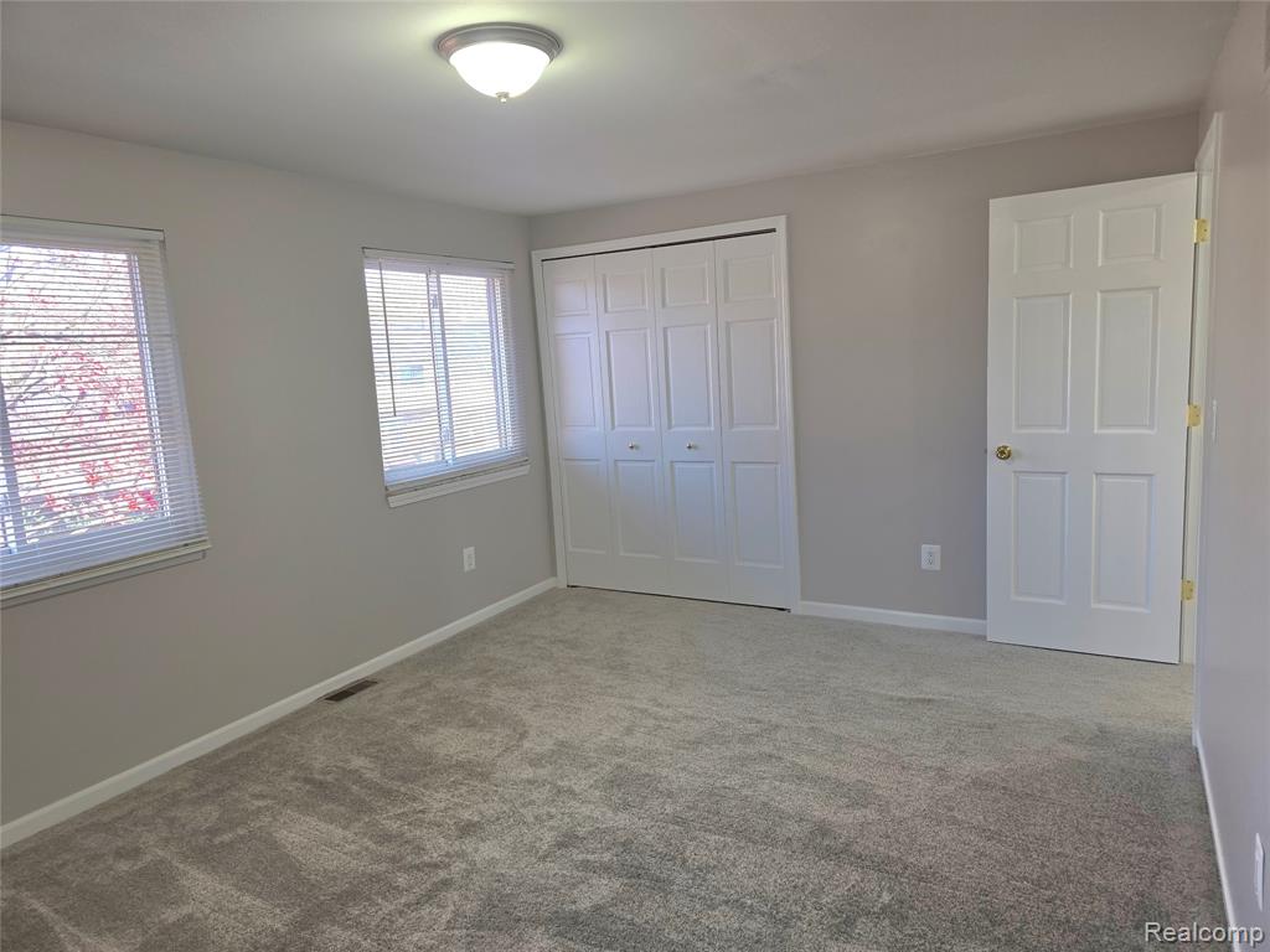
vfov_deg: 58.9
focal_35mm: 23
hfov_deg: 73.9
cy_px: 476
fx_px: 844
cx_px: 635
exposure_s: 1/60.2
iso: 32
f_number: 1.7
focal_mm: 6.3
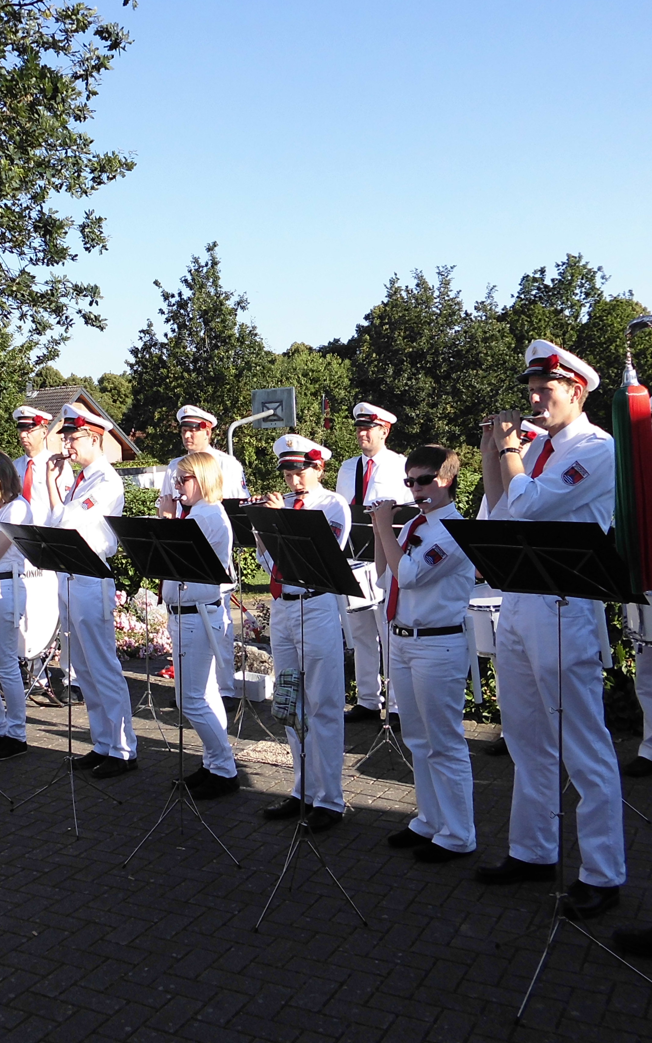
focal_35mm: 37
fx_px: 1052
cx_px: 137
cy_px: 519
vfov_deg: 52.7
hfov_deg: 33.5
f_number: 3.2
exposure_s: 1/400
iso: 64
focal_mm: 4.6
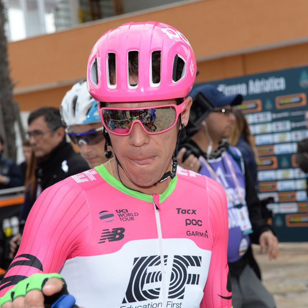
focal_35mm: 90
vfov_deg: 19.3
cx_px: 158
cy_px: 155
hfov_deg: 19.3
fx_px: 906
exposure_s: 1/250
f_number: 7.1
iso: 200
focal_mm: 70
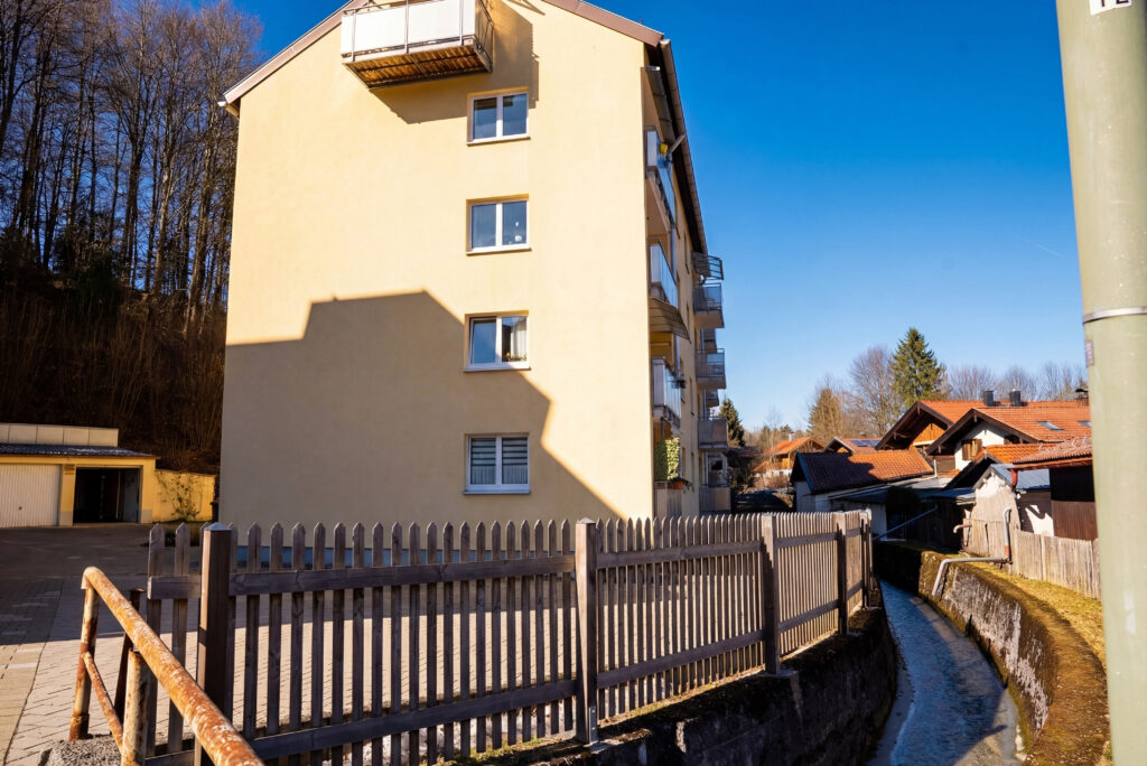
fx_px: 765
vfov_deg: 53.2
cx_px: 574
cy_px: 383
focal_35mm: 24
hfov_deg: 73.7
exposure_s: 1/500
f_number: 8
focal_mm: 24
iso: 500
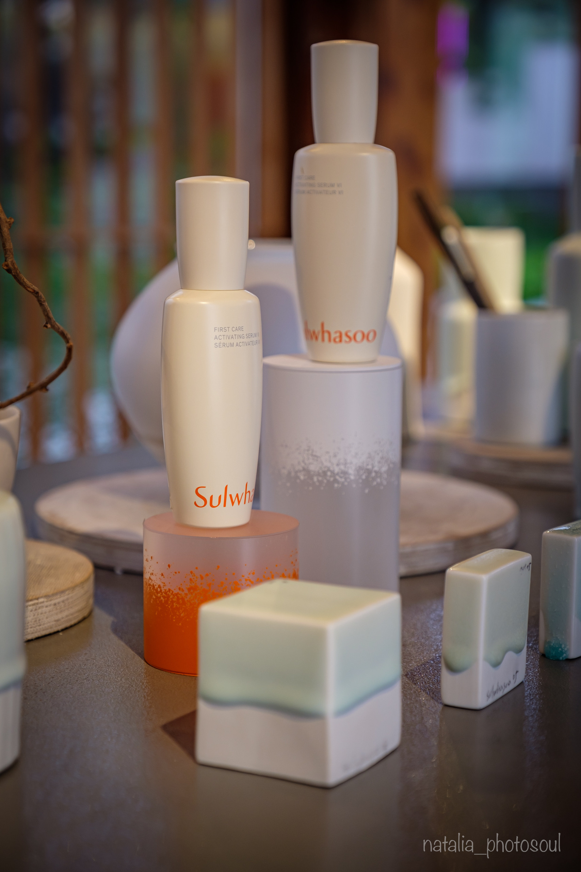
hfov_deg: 20.0
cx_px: 290
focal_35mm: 68
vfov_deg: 29.7
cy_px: 436
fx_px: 1646
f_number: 2.8
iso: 200
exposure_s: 1/250
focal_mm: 45.5
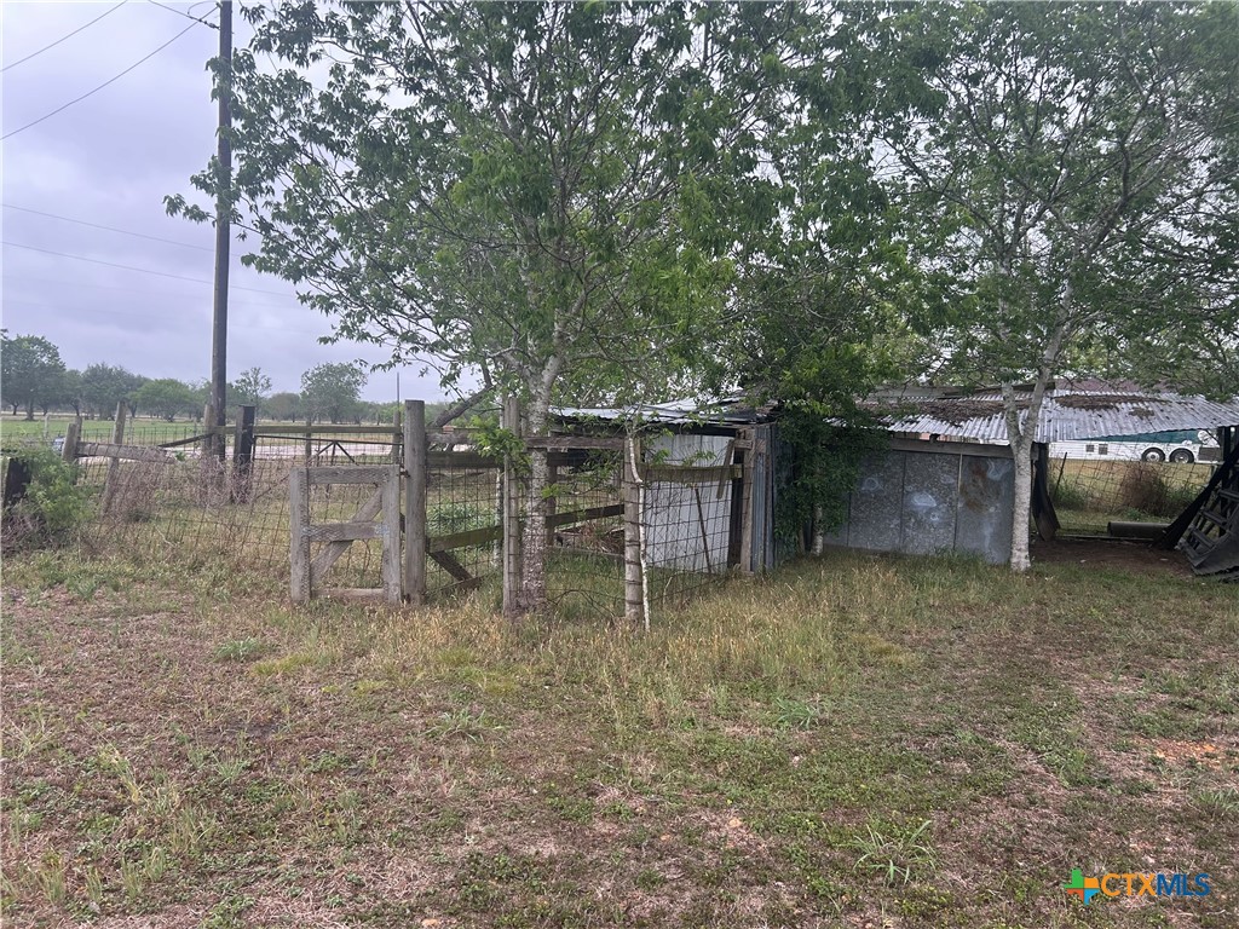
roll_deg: -0.4
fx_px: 931
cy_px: 464
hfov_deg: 67.3
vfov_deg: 53.1
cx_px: 620
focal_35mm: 26
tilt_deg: -3.6
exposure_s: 1/394
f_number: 1.5
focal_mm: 5.7
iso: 50
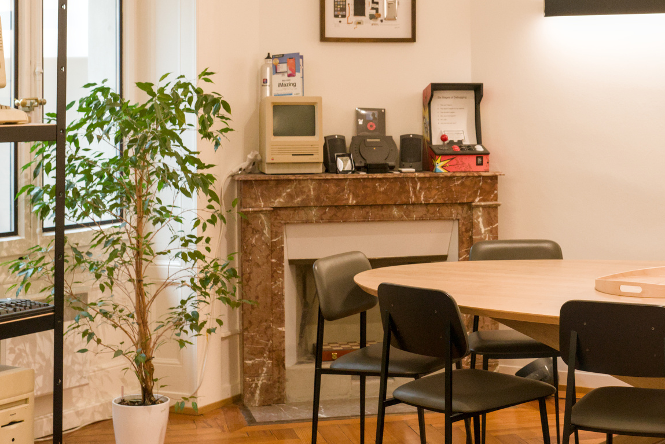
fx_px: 1441
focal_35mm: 78
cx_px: 573
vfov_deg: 17.5
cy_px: 149
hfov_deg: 25.3
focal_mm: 35
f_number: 5.6
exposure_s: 1/30
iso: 1600
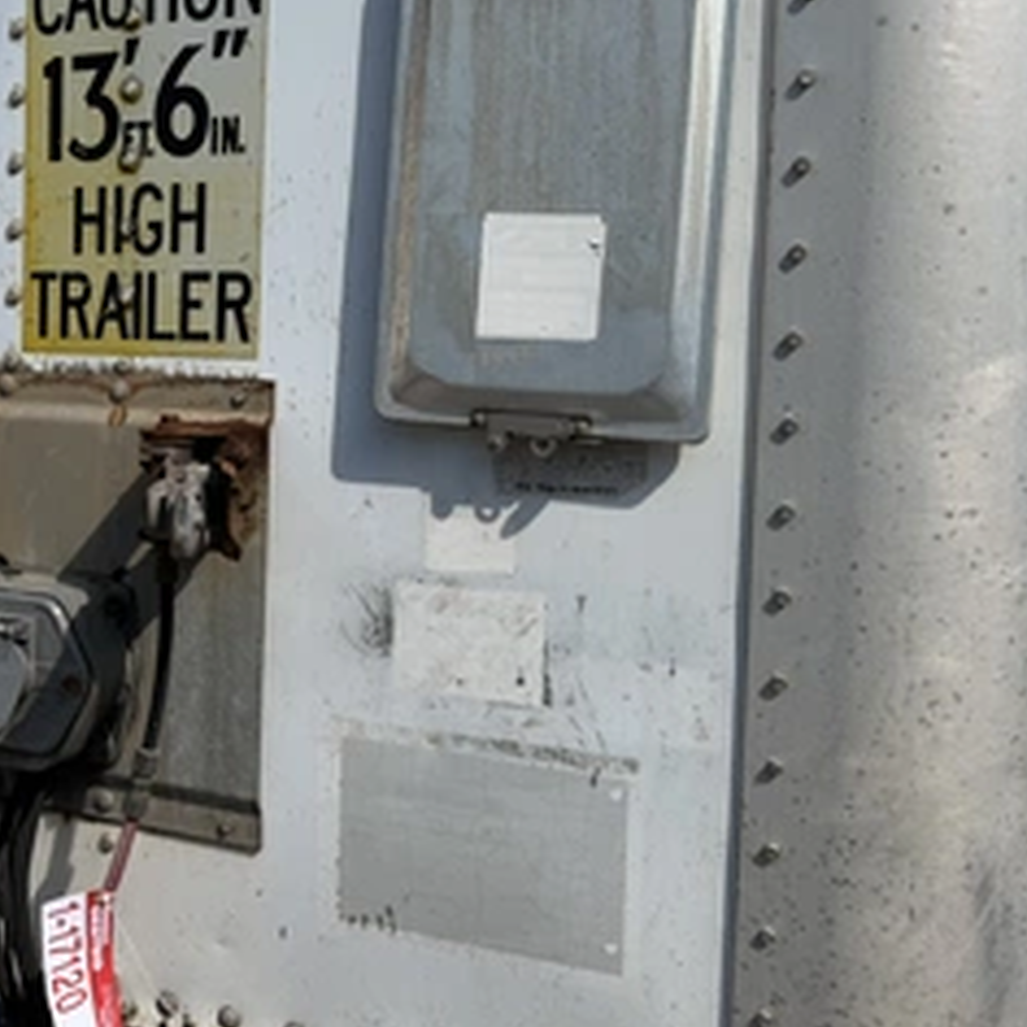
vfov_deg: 45.7
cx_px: 296
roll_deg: -3.6
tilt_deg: -6.6
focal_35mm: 36
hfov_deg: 44.9
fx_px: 1208
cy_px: 400
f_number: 1.78
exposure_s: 1/4673
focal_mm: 6.76
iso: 80
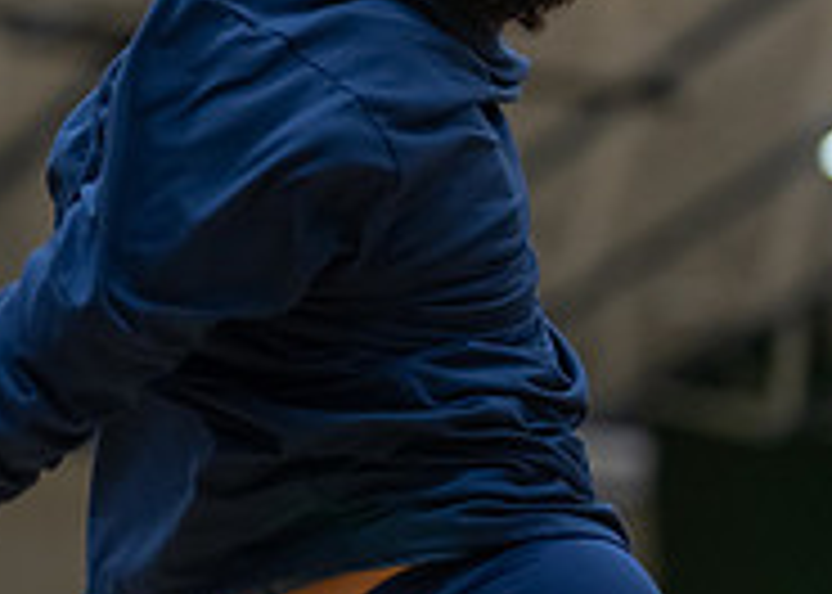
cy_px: 261
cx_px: 81
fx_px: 3874
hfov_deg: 12.2
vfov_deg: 8.8
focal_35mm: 164
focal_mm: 50
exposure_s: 1/1000
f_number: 1.2
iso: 640
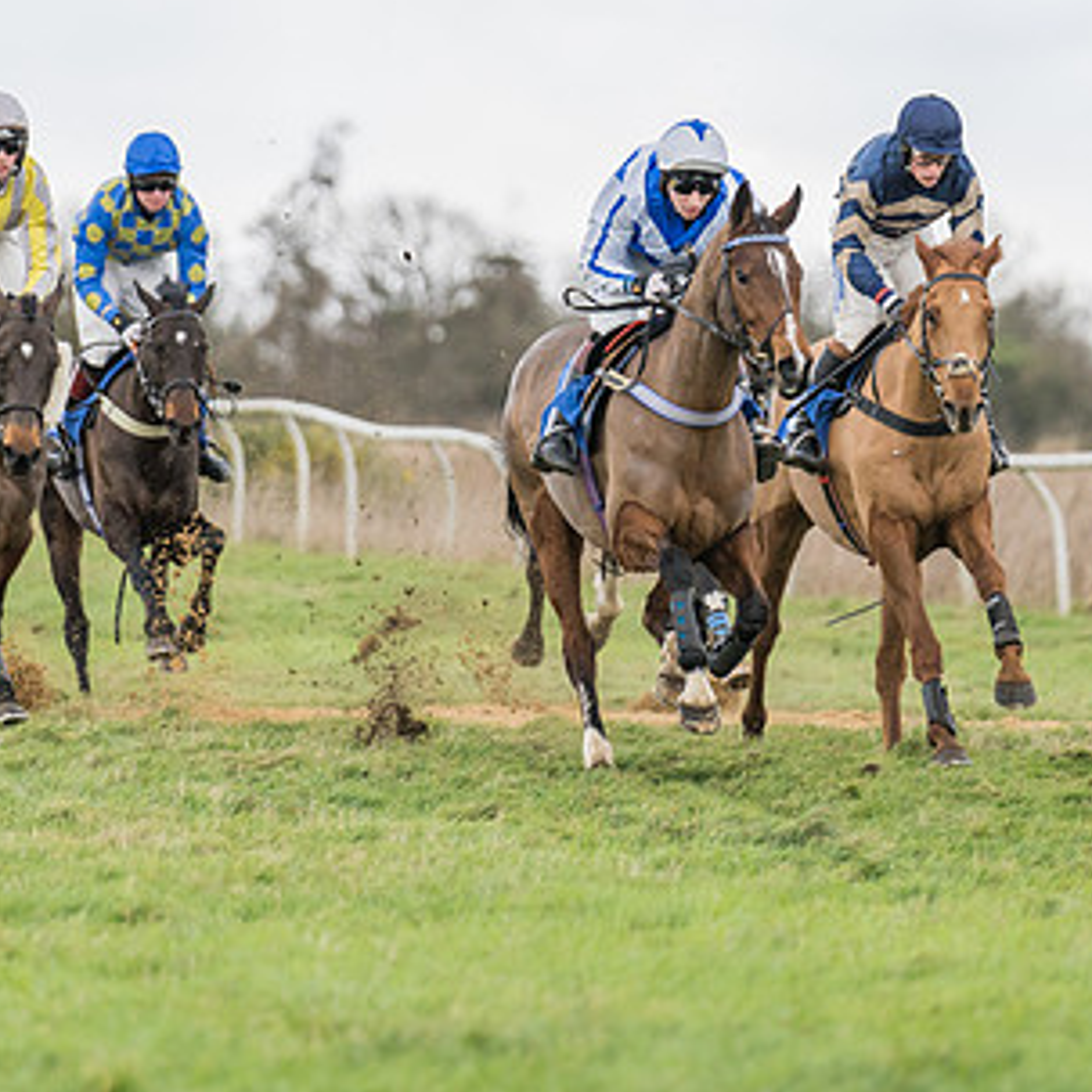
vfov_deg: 4.2
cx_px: 578
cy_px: 276
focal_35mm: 422
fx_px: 15061
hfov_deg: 4.2
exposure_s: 1/1000
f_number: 2.8
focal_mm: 178
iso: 800
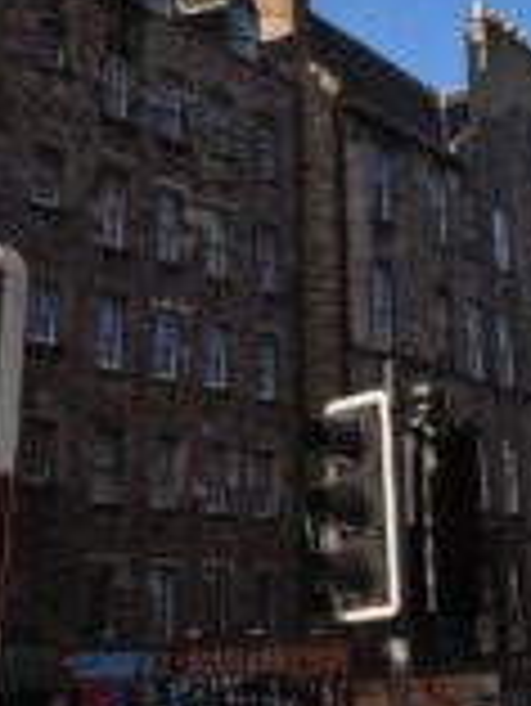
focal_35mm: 89
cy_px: 180
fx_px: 1818
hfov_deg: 16.1
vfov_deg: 21.8
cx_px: 598
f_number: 2.4
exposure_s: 1/1200
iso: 50
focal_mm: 4.28
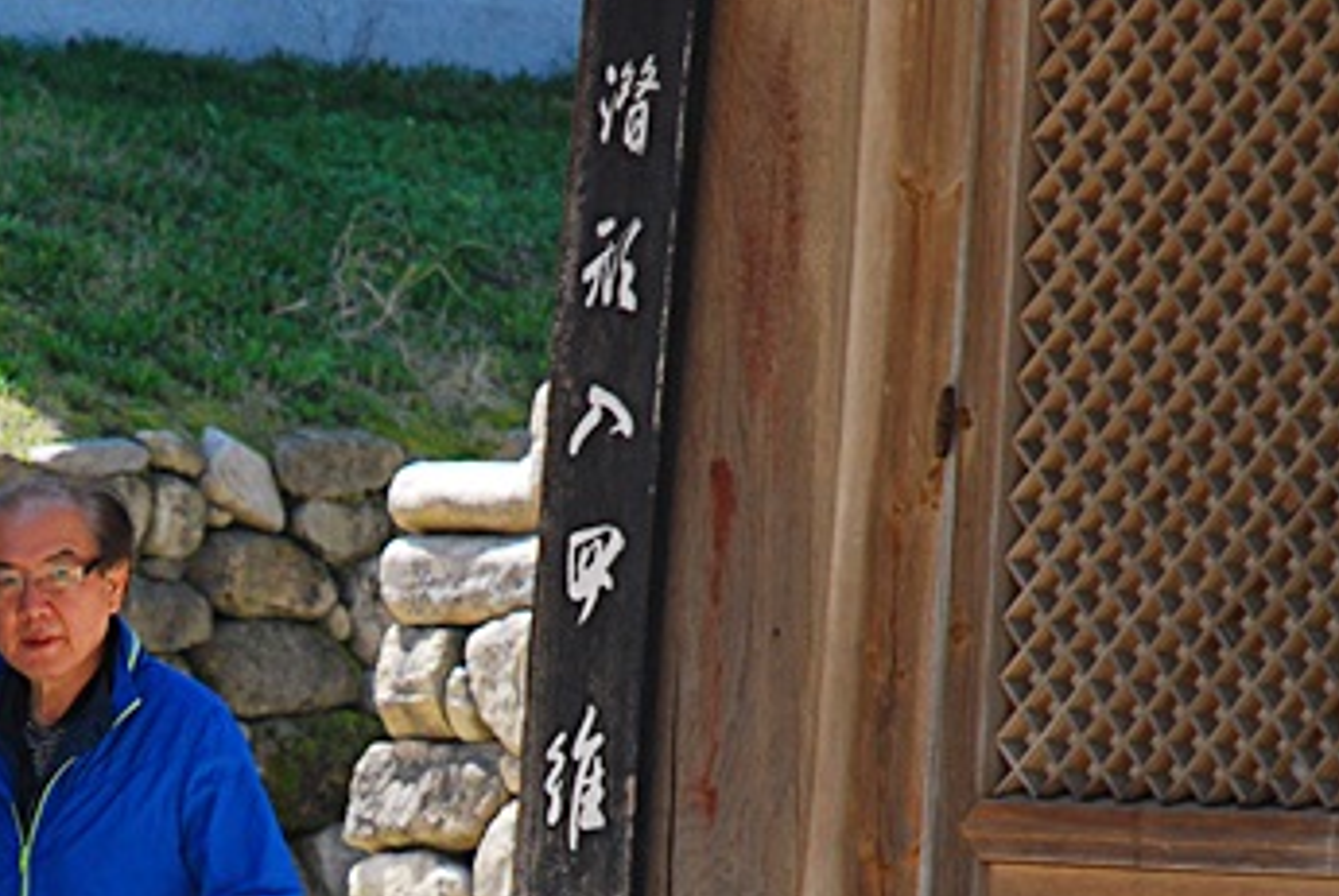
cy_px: 849
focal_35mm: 470
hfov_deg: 4.4
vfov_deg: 2.9
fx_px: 17509
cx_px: 120
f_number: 6.3
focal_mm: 135
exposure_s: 1/500
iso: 400
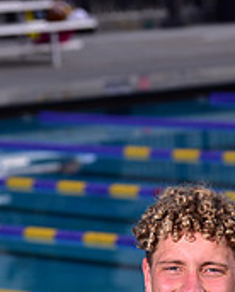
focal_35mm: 411
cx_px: 198
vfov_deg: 4.7
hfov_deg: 3.8
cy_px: 401
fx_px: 3567
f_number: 7.1
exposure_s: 1/250
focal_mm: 130
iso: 80
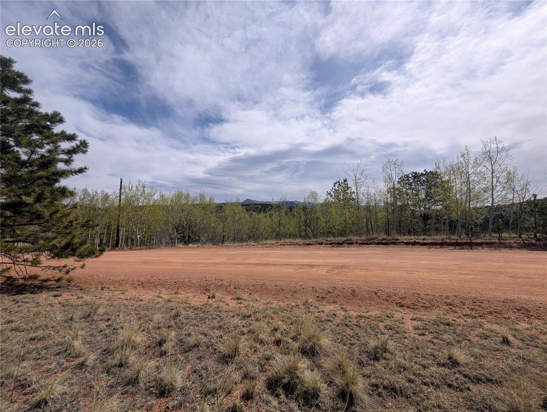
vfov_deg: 94.7
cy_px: 206
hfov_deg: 110.5
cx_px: 274
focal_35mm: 12
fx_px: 190
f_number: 1.7
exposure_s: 1/6494
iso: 53
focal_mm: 2.02
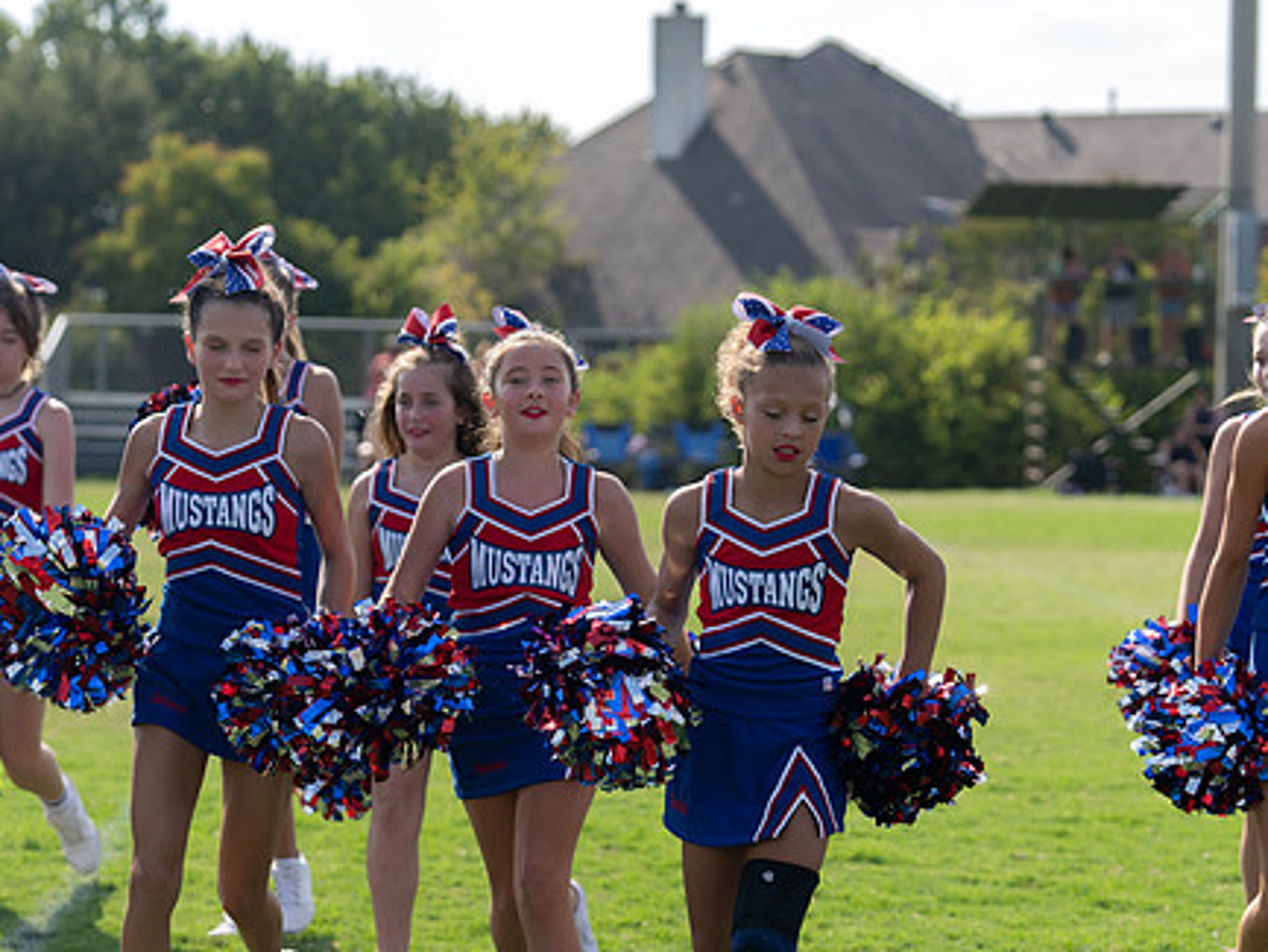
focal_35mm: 116
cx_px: 542
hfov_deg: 17.0
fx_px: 4250
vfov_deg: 12.8
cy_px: 546
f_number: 3.5
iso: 100
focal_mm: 90
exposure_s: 1/1000
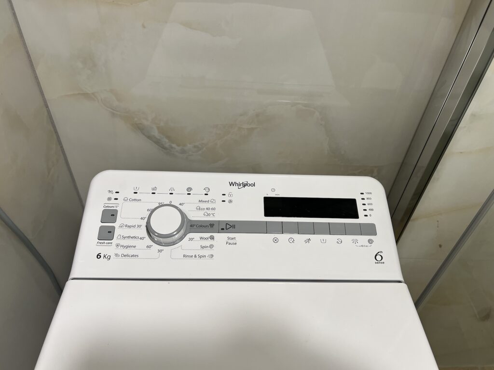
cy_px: 185
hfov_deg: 67.3
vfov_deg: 53.1
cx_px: 247
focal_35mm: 26
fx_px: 371
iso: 80
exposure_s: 1/100
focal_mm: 5.7
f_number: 1.5
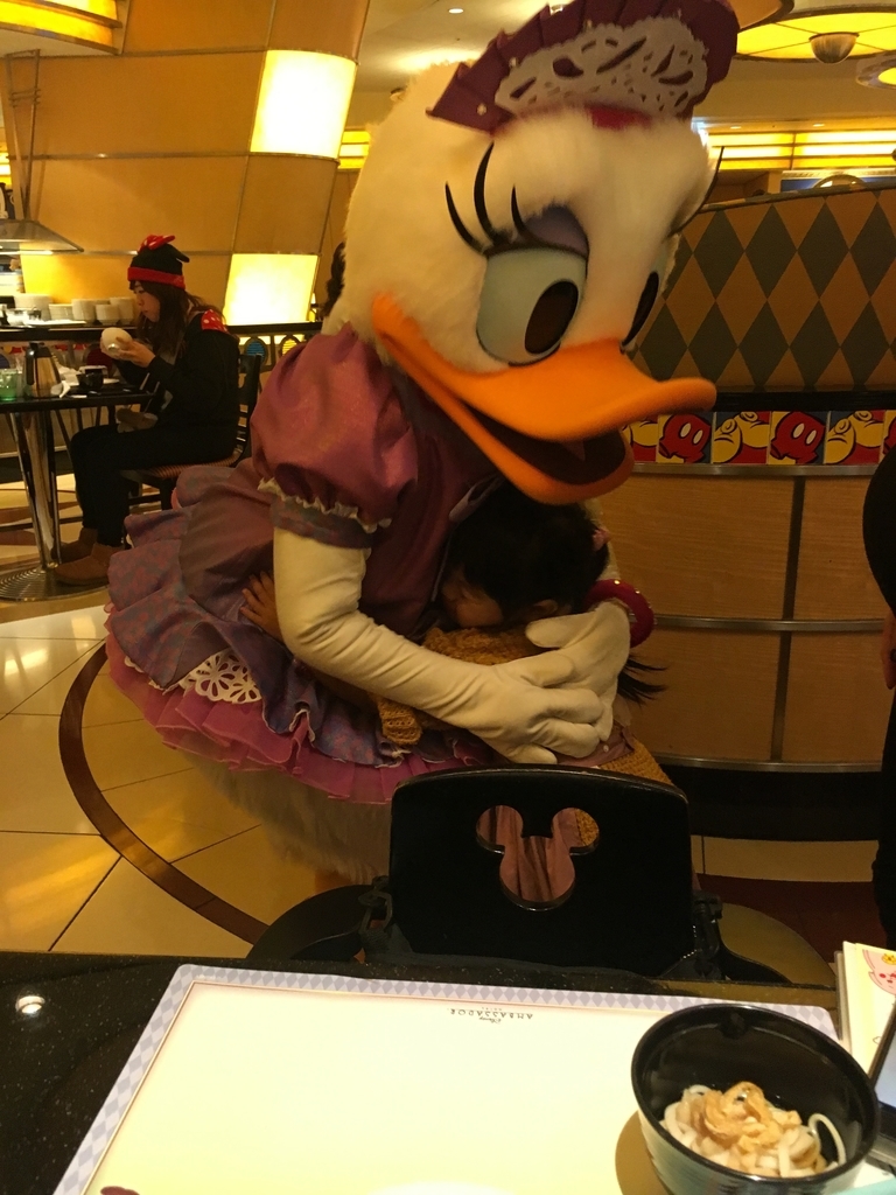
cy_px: 598
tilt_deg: -17.8
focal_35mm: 29
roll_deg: -0.7
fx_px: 1001
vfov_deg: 61.7
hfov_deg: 48.2
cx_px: 448
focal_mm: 4.15
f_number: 2.2
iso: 200
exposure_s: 1/30
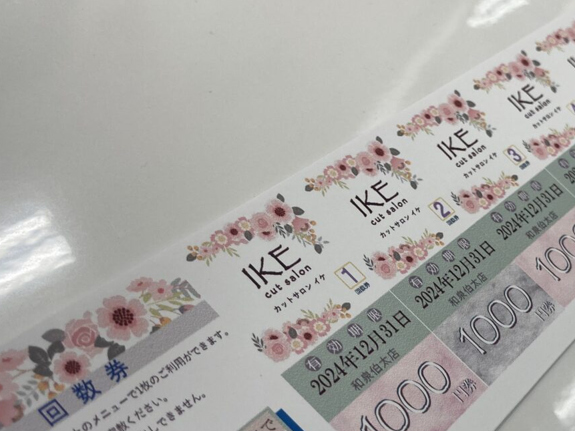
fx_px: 847
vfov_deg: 28.4
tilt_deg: -48.8
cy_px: 292
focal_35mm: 51
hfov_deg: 36.4
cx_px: 451
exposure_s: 1/120
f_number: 1.8
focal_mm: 3.99
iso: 40
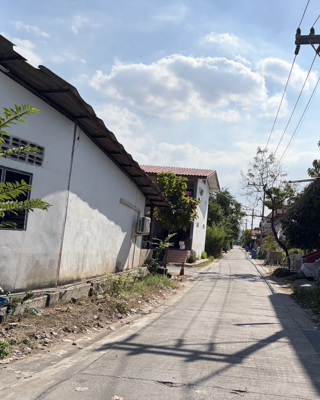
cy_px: 200
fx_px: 403
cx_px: 233
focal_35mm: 34
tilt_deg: +3.8
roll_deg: -2.9
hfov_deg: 42.3
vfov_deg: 52.8
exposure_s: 1/7813
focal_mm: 5.96
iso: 50
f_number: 1.6
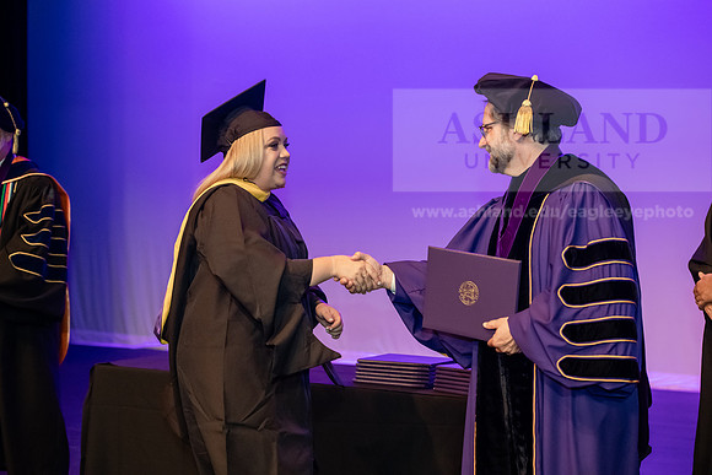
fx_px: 1385
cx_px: 356
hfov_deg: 28.8
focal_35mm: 70
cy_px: 238
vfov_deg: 19.5
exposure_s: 1/200
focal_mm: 70
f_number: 4
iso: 3200
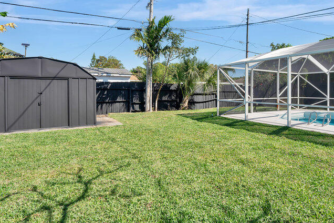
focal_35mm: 22
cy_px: 92
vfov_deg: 56.9
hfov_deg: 76.1
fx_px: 204
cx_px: 223
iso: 100
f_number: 10
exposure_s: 1/160
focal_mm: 14
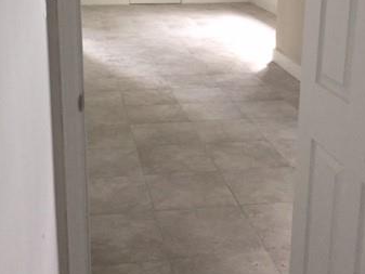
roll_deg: -0.5
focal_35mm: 55
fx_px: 580
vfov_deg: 26.3
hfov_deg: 34.9
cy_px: 80
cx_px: 154
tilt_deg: -15.2
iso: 200
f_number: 2.2
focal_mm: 4.15
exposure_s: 1/30
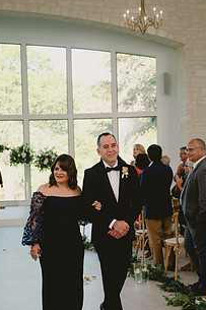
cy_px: 200
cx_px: 90
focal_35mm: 62
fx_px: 533
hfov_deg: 21.9
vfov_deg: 32.2
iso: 250
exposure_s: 1/400
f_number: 2.8
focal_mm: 42
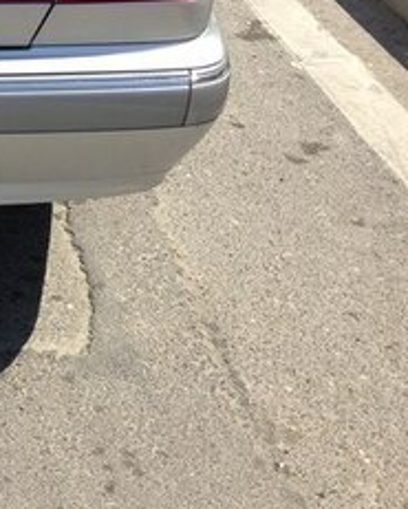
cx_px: -240
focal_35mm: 92
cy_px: 19
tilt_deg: -22.2
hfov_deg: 15.2
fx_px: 1388
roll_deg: +1.2
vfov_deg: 20.2
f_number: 2.4
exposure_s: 1/985
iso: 50
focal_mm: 4.12
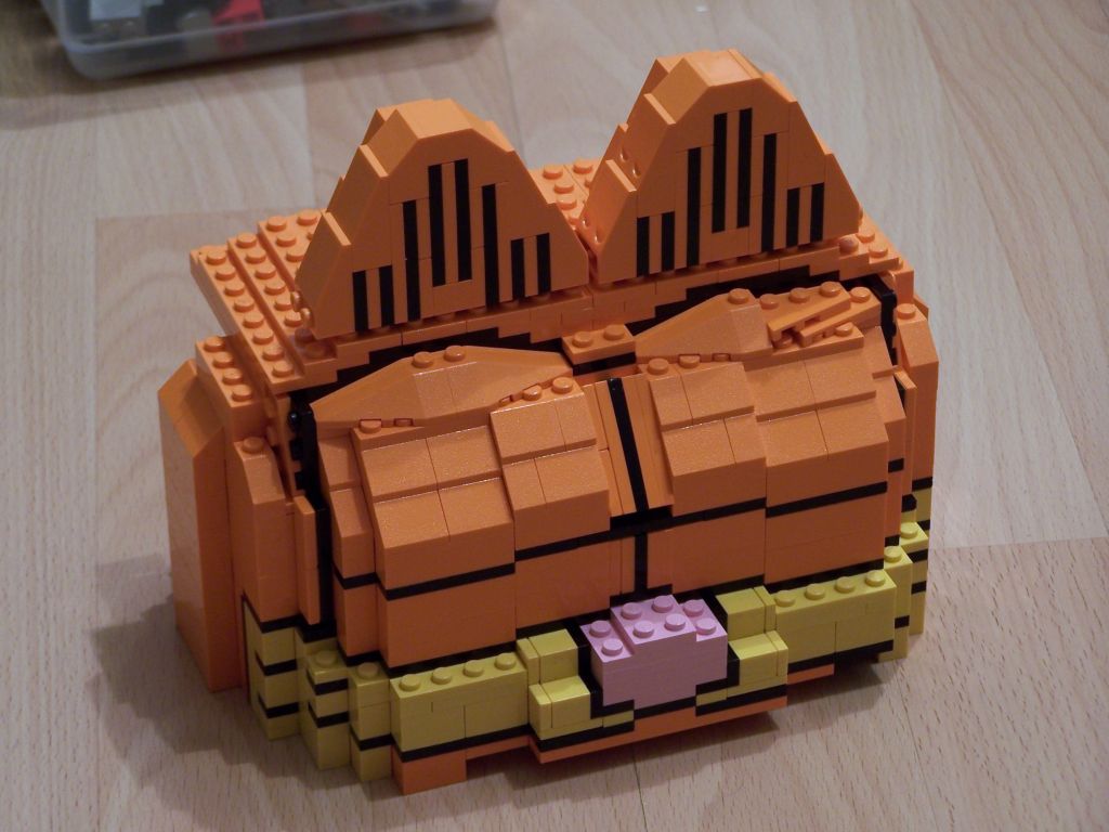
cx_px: 554
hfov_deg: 15.4
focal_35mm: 128
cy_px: 416
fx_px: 4101
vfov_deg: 11.6
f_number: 3.2
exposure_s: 1/2
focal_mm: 21.2
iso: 80
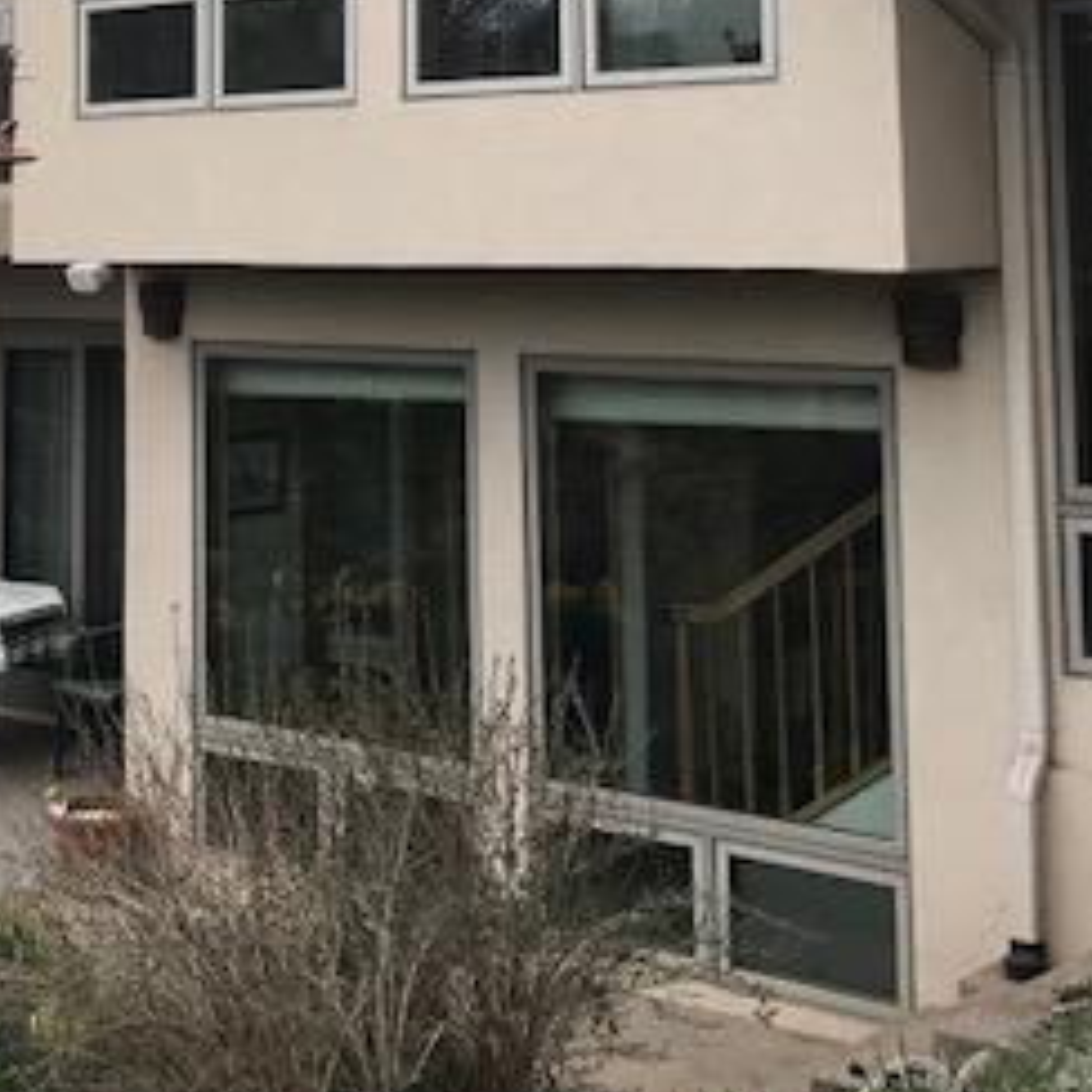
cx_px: 264
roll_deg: -0.2
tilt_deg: +5.3
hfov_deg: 26.1
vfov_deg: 25.6
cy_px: 85
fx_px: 2320
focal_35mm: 65
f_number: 1.8
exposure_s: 1/613
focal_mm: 3.99
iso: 20
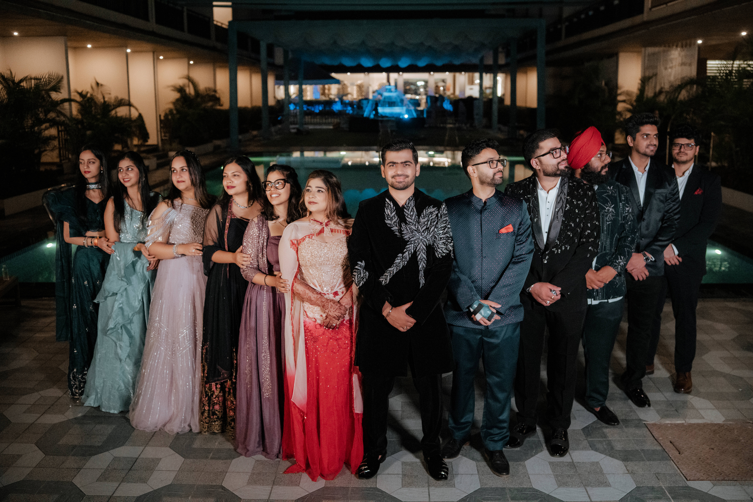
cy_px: 251
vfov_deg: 37.9
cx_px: 376
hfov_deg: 54.4
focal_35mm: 35
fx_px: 732
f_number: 3.5
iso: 6400
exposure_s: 1/160
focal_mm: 35
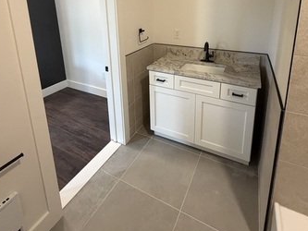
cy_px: 44
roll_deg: +1.2
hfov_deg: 78.9
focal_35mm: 21
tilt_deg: -12.2
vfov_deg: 58.3
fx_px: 187
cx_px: 160
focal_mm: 2.22
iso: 400
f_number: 2.2
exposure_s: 1/60
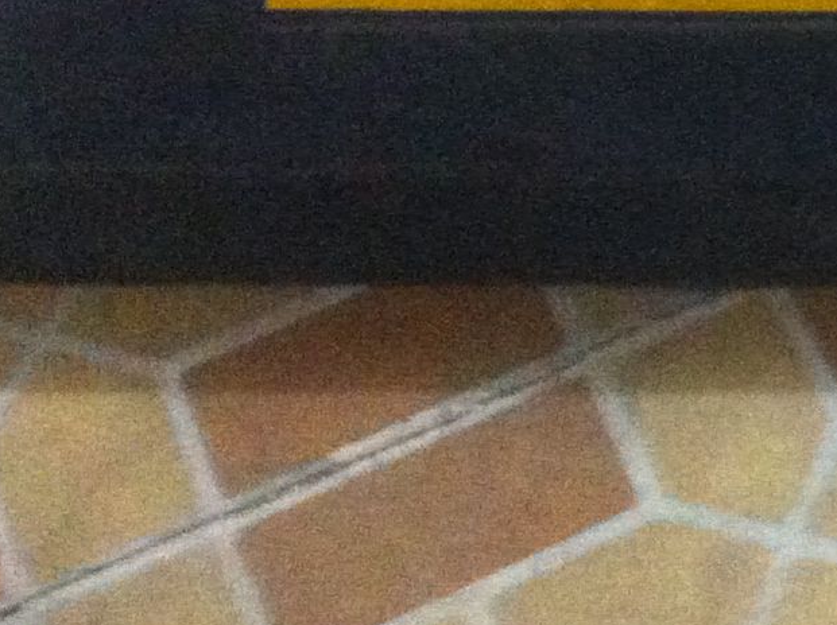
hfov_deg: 12.7
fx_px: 3525
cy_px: -337
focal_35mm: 146
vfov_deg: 9.8
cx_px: 1332
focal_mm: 3.85
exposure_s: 1/15
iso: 800
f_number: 2.8
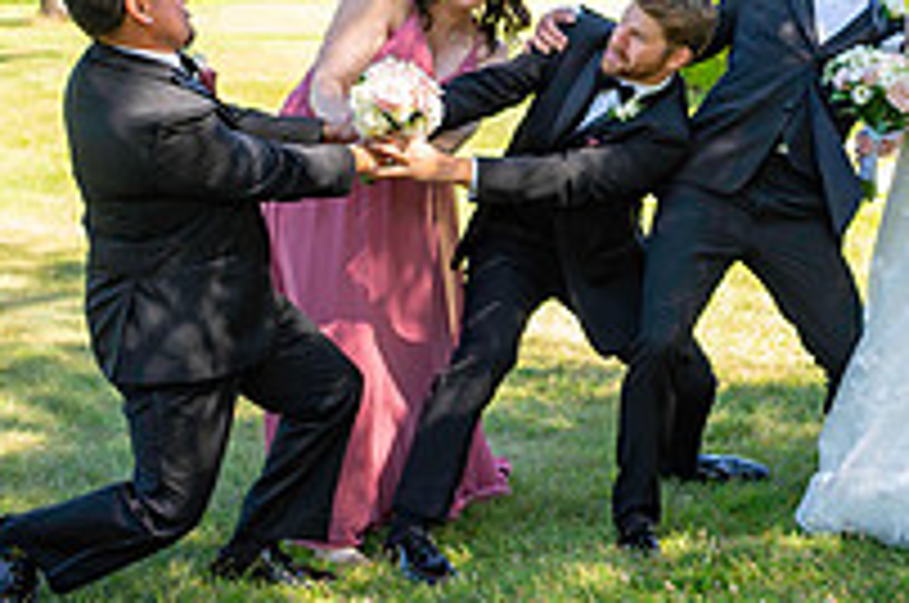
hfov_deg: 21.0
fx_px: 2319
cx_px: 1030
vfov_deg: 14.8
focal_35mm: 92
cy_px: 148
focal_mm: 32
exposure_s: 1/250
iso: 100
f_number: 3.2
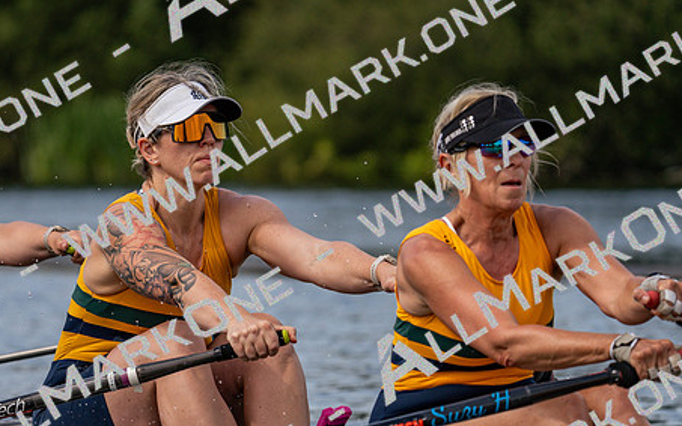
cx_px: 248
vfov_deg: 3.5
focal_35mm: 371
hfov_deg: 5.7
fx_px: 6895
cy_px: 263
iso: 320
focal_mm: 284
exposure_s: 1/1600
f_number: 5.6
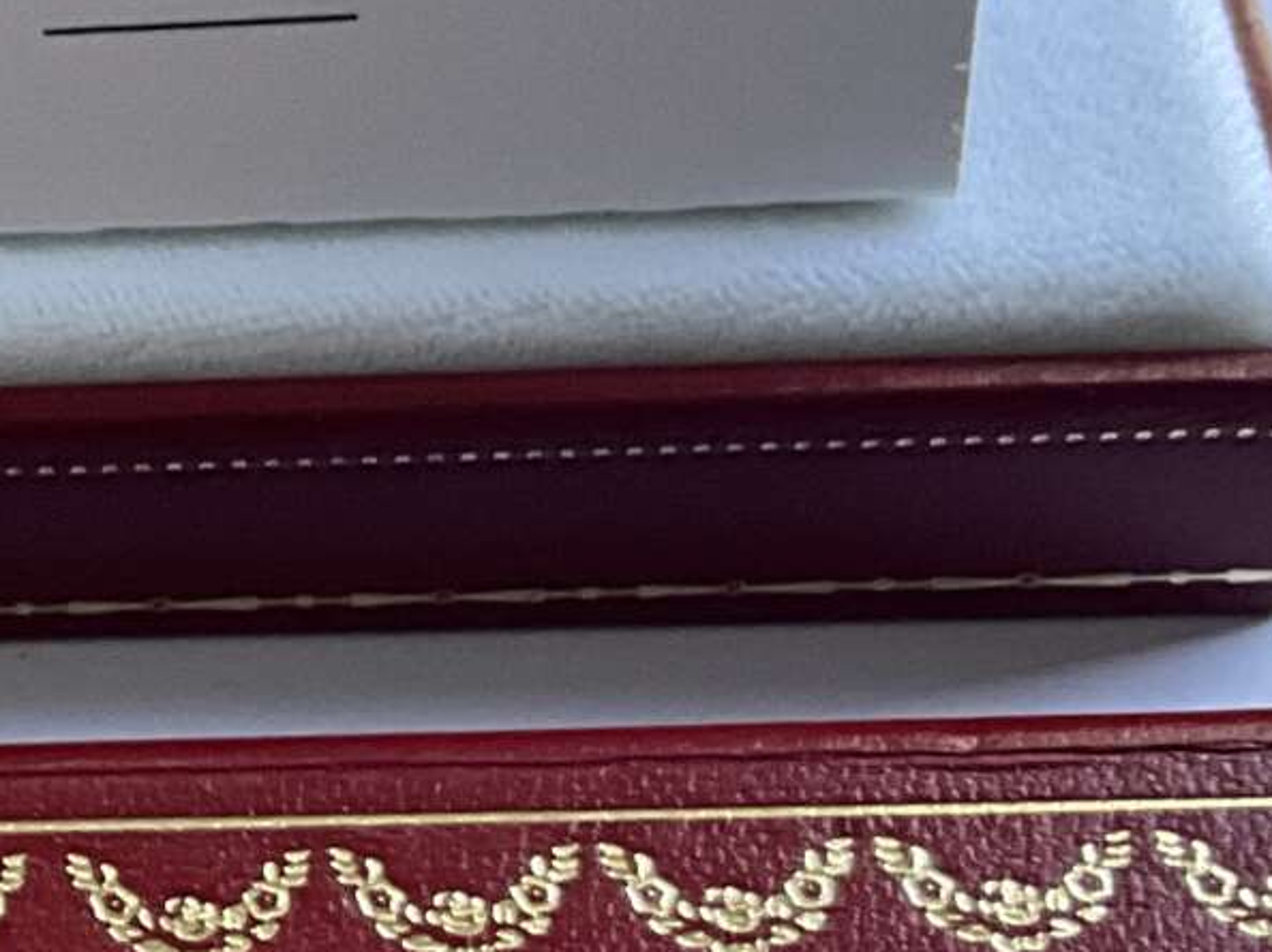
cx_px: -805
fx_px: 4591
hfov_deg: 14.4
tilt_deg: -50.0
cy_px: 798
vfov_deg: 11.8
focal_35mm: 125
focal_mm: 3
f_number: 1.8
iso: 64
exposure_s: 1/91
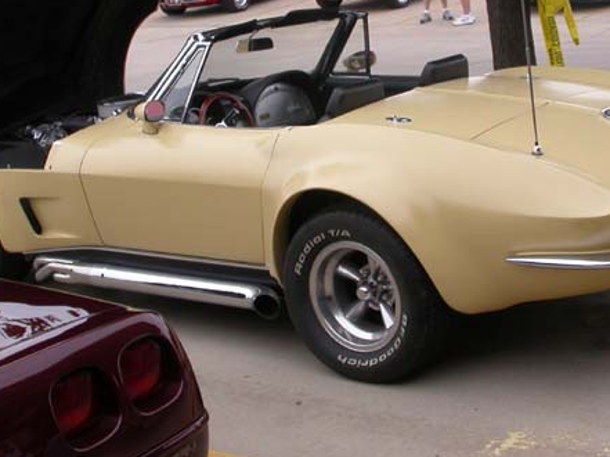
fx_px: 1215
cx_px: 336
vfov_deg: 21.1
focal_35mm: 69
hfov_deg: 28.2
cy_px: 123
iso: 100
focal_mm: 7.85
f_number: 5.3
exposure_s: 1/207
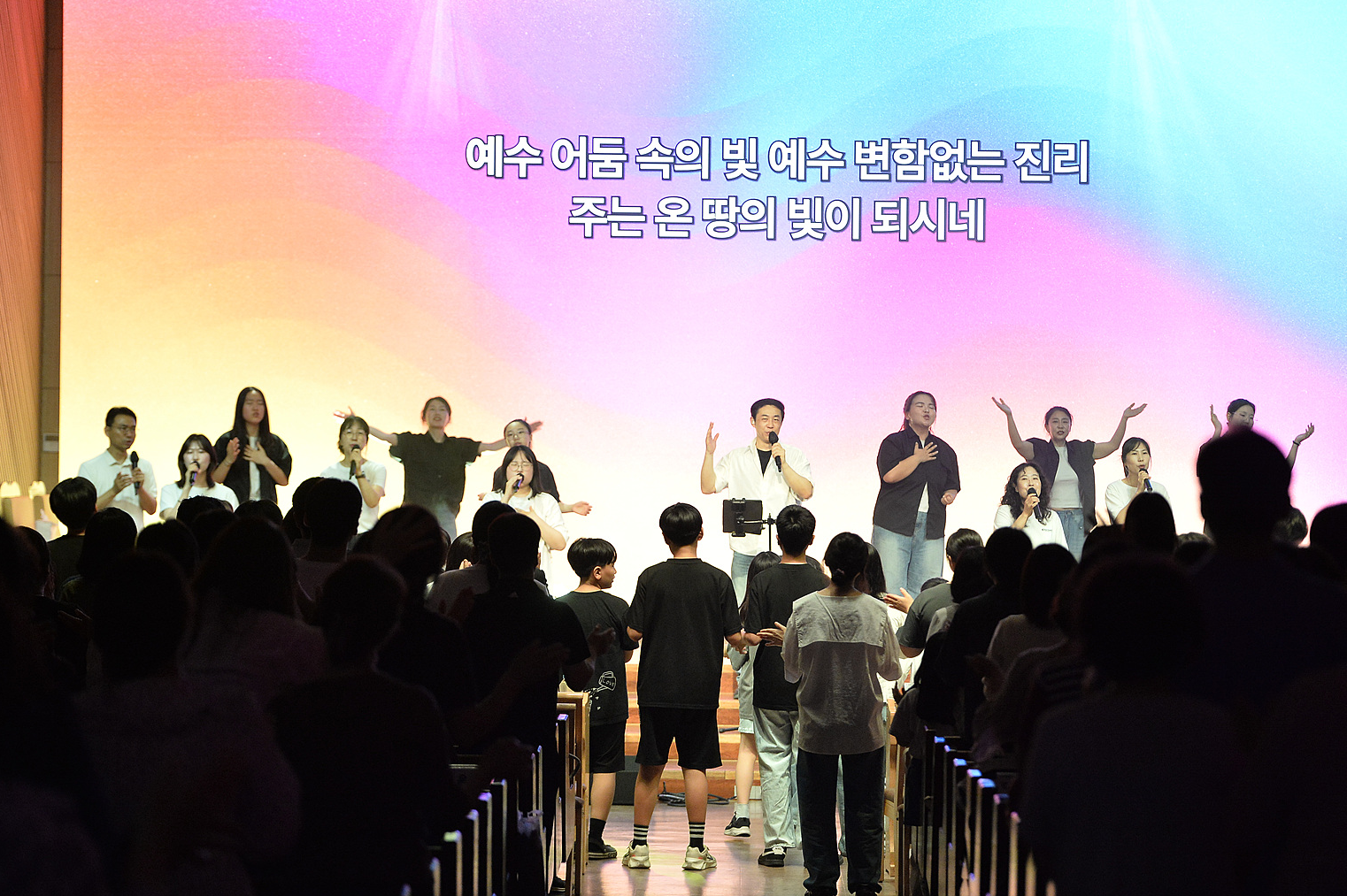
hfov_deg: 18.3
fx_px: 4188
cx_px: 685
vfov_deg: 12.2
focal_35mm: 112
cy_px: 419
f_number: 2.8
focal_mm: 105
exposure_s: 1/250
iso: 3200
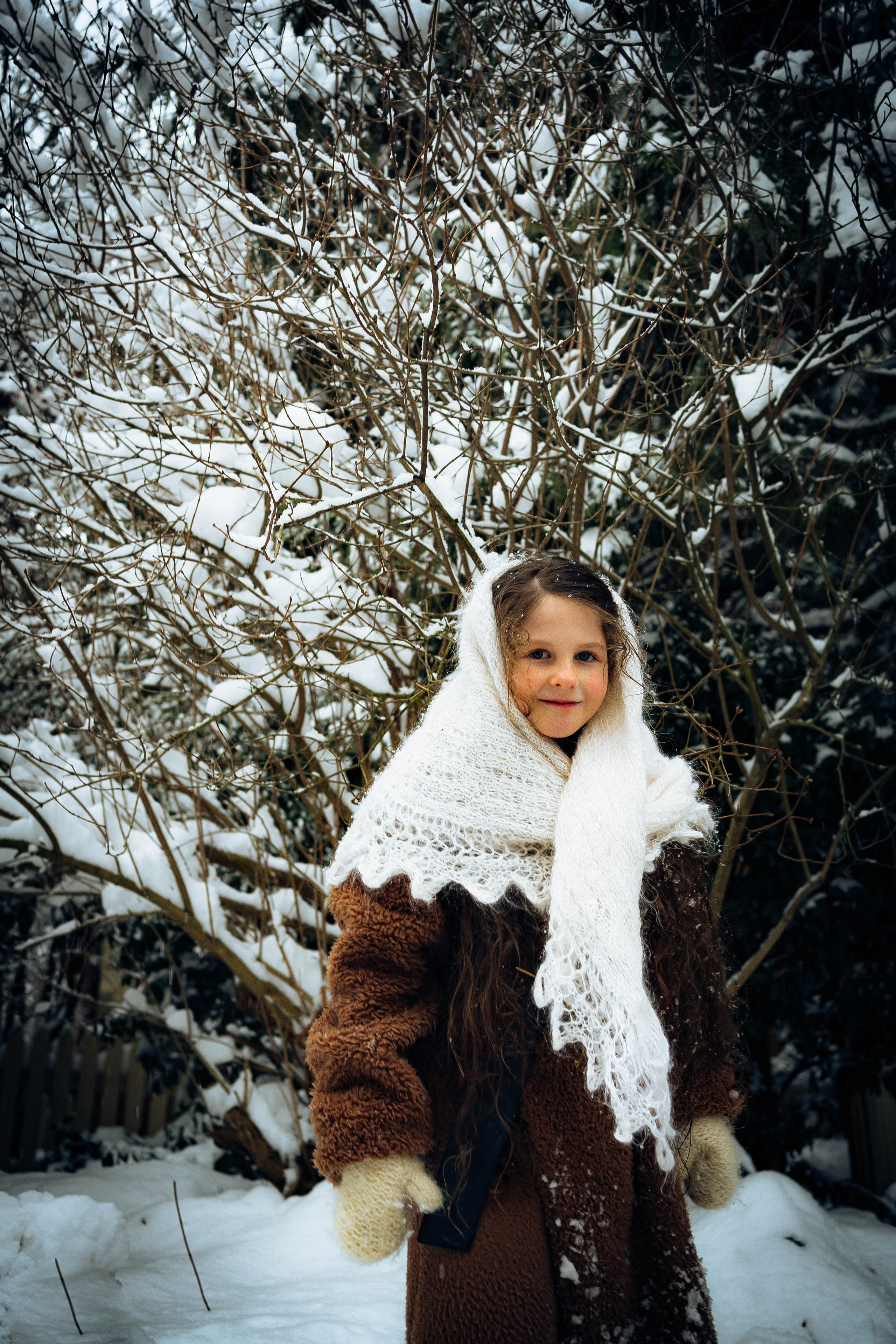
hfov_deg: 37.9
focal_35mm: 35
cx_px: 448
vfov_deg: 54.4
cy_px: 672
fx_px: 1307
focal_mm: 35
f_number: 4
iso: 400
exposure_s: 1/100
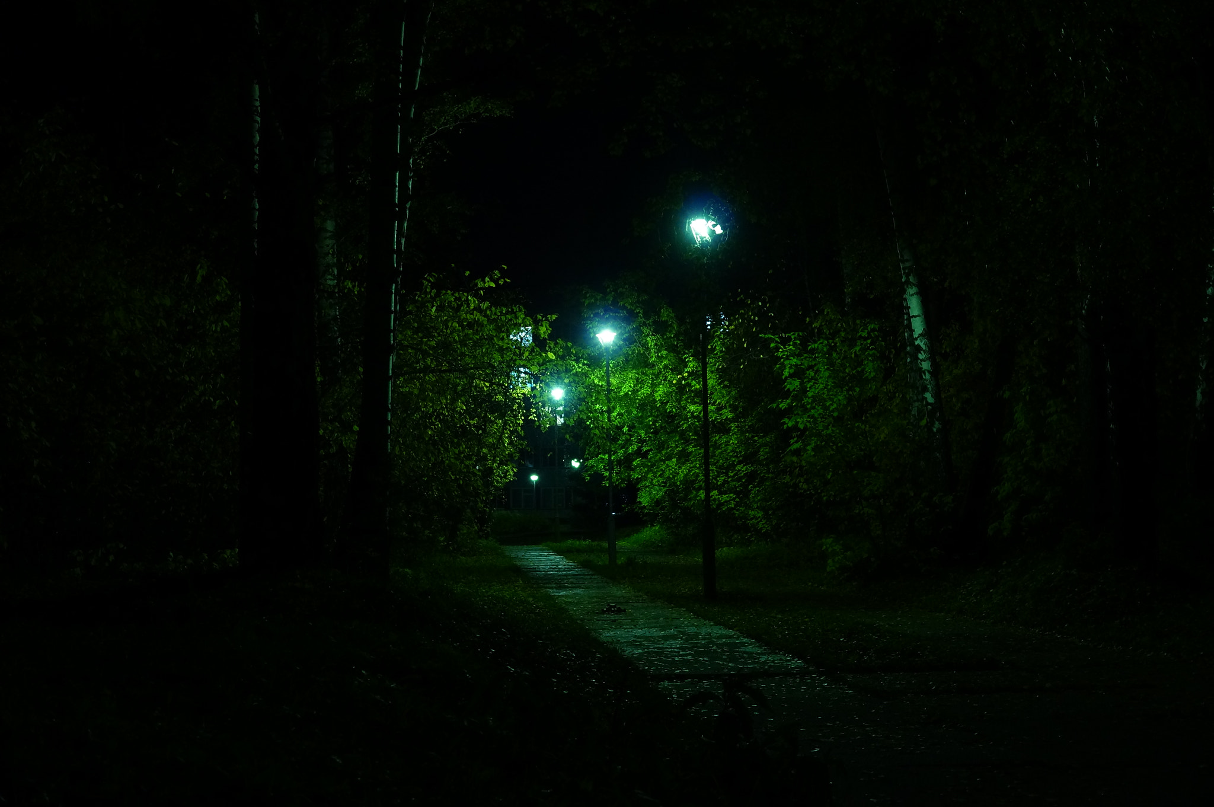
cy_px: 404
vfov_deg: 29.8
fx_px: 1516
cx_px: 607
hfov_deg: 43.6
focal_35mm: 45
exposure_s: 1/10
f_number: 4
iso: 800
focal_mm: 30
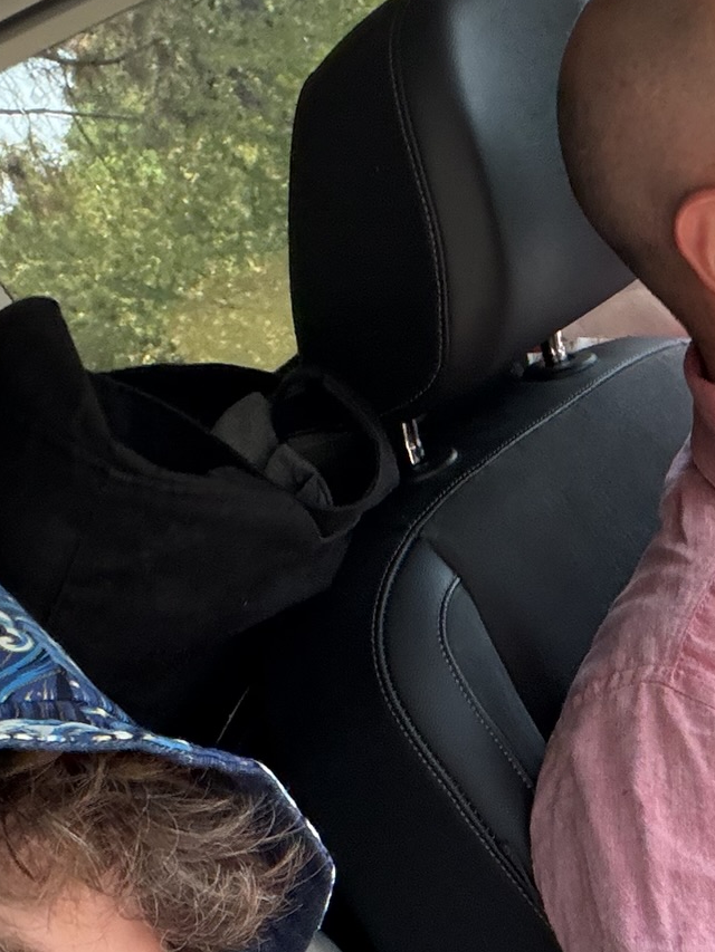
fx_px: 1982
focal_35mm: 72
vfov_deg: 26.8
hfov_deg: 20.3
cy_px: 664
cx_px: 526
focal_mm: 2.71
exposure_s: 1/133
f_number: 1.9
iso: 80
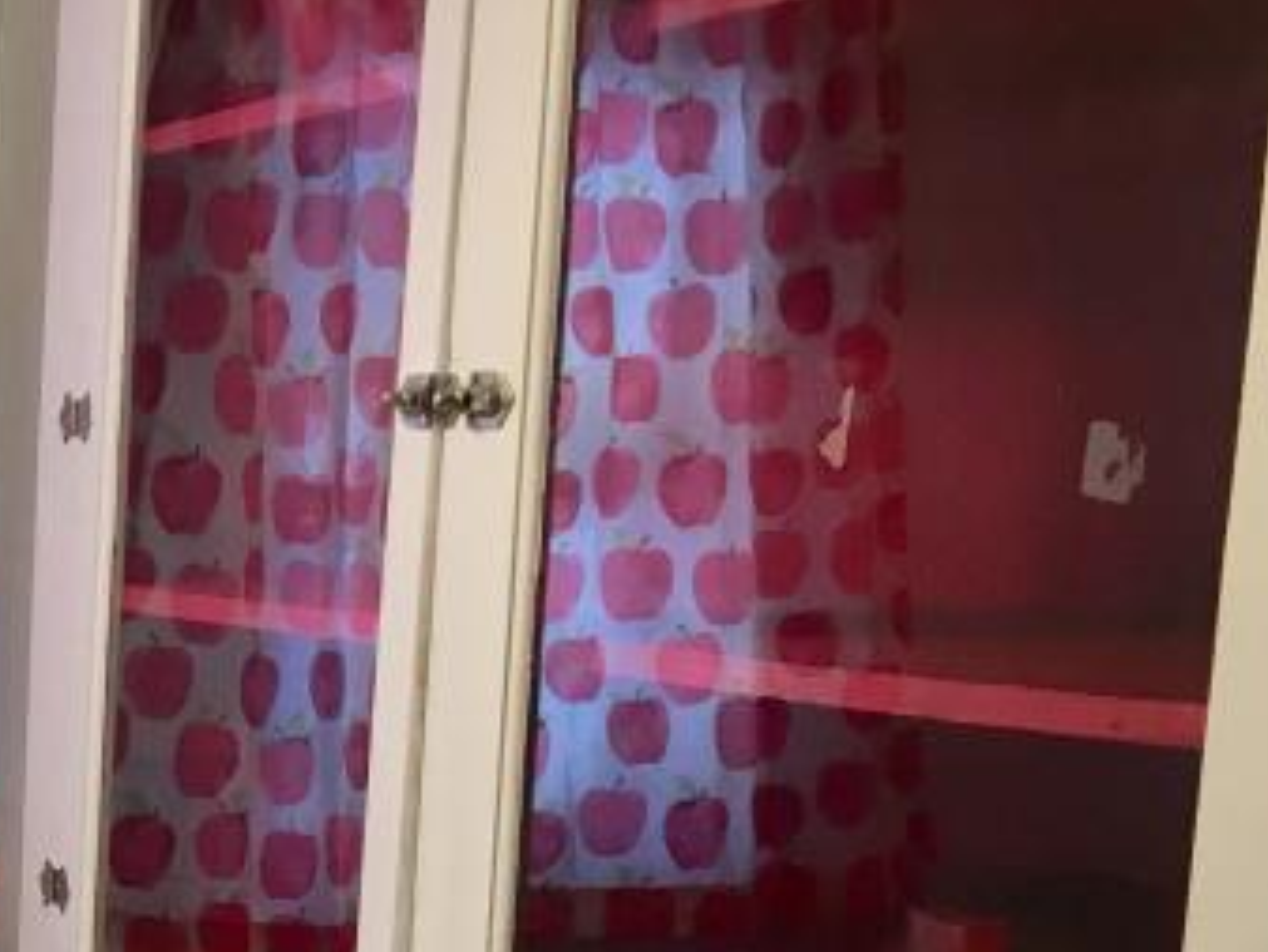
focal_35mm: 88
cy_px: 1136
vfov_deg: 16.1
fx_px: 3225
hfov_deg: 20.2
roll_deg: -0.9
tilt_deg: -11.2
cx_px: -418
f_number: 2.2
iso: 50
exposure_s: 1/30
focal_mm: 4.15
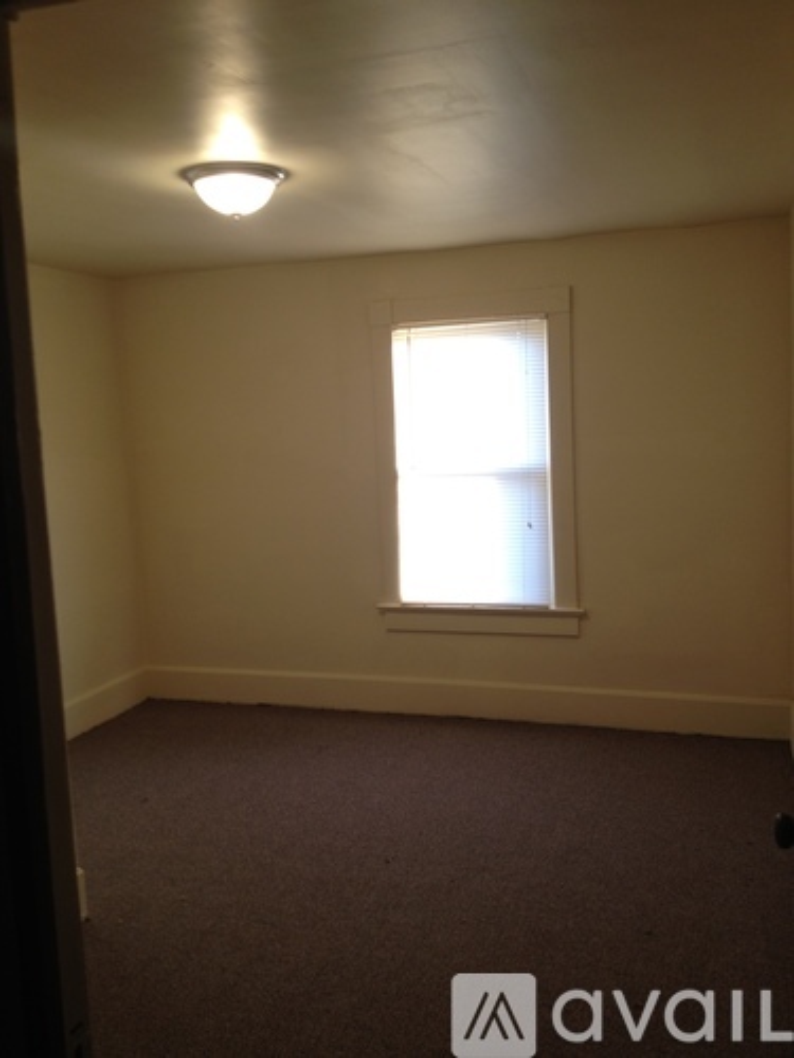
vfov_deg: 52.6
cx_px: 397
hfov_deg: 40.7
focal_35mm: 35
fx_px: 1070
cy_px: 529
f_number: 2.4
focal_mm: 4.28
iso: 64
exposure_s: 1/24
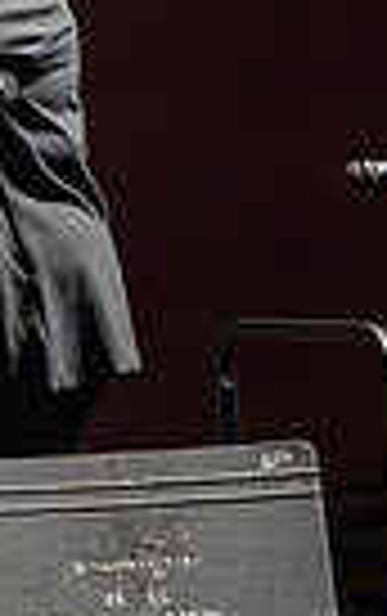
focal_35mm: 367
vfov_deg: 5.7
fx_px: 6174
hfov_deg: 3.6
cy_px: -7
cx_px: -364
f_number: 2.8
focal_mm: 85
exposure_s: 1/640
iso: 12800
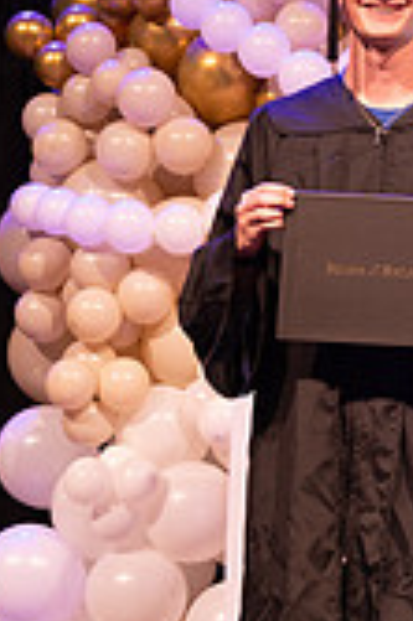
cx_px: 476
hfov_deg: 7.8
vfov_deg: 11.6
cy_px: -11
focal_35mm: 175
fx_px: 3017
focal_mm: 65
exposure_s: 1/200
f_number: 4
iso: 1600
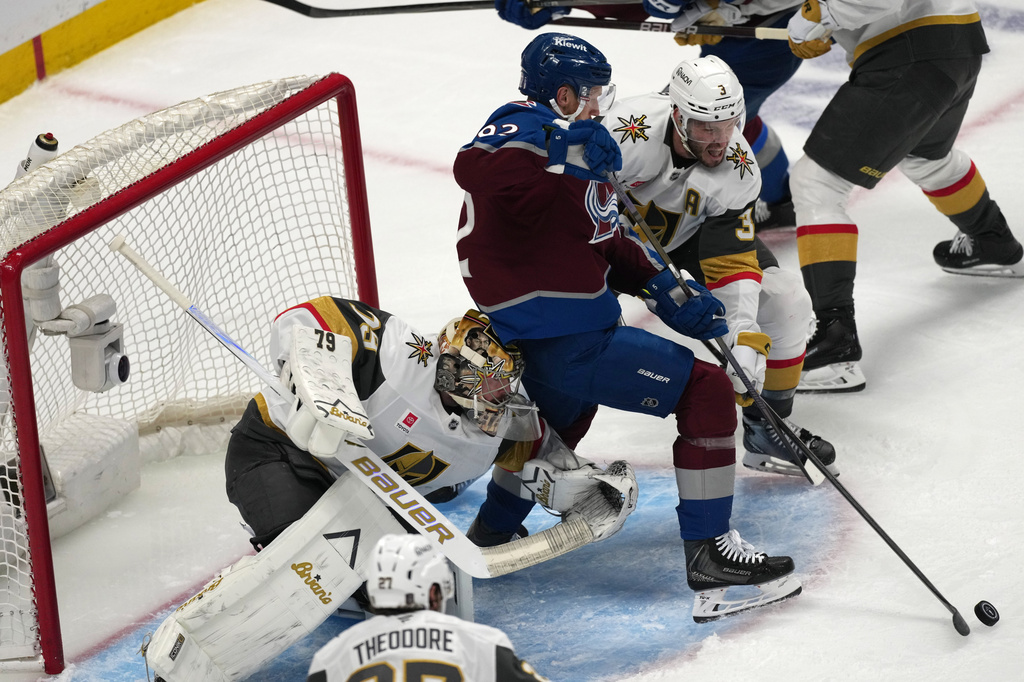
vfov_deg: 2.3
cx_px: 512
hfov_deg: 3.4
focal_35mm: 600
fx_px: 17060
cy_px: 341
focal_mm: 600
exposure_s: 1/2000
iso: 2000
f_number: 4
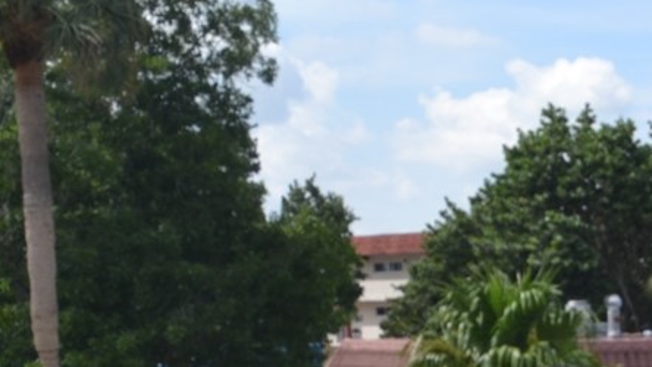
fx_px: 1868
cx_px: 907
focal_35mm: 108
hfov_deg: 18.1
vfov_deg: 10.5
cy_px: 664
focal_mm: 18
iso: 100
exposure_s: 1/250
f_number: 8
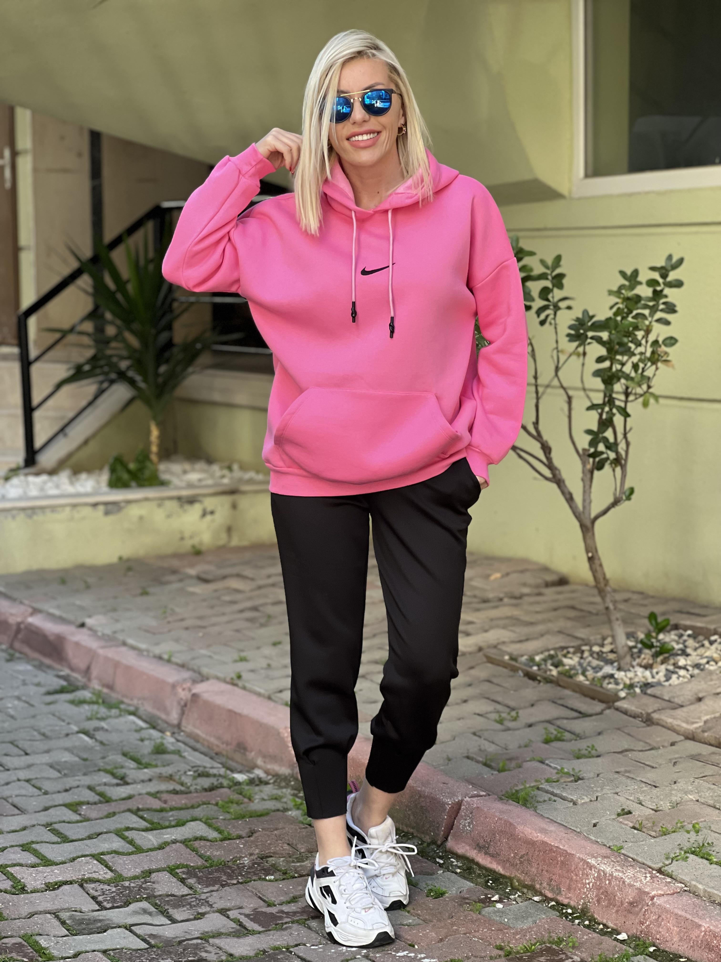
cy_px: 481
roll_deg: -0.4
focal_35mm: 77
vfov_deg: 25.3
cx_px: 360
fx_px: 2138
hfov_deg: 19.1
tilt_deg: -5.3
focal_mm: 9
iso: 100
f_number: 2.8
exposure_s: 1/121
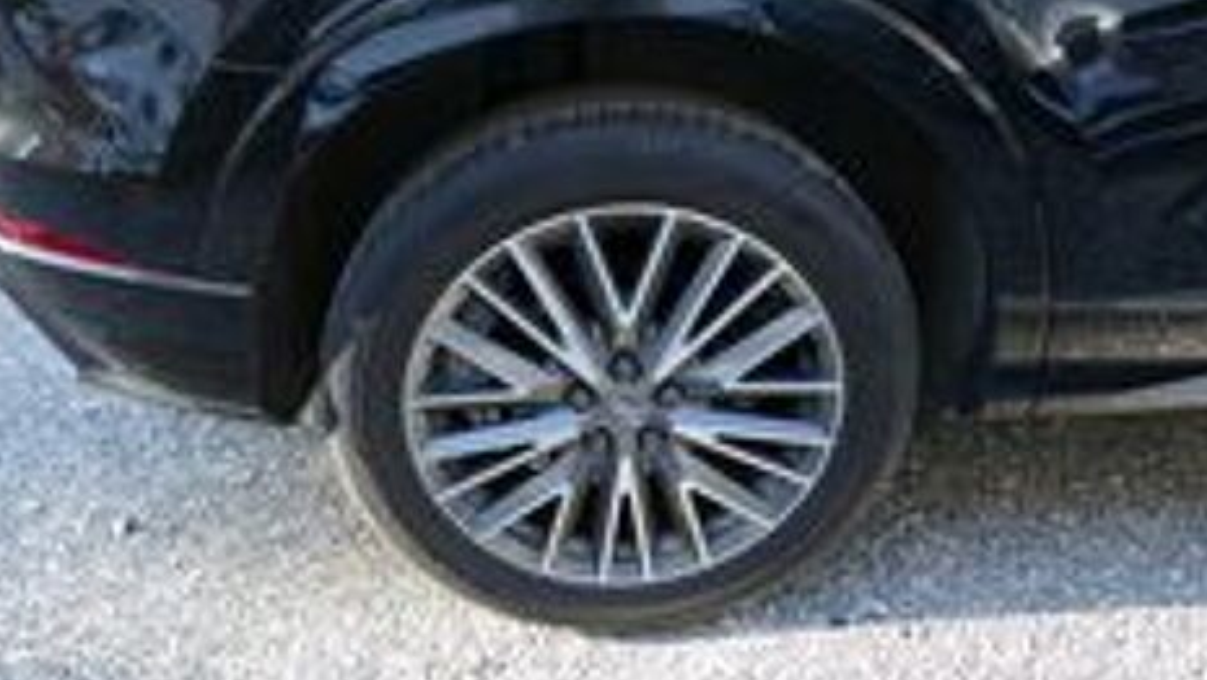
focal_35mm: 27
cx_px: 600
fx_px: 864
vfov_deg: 42.9
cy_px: 367
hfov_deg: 69.8
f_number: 2.8
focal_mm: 9.12
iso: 125
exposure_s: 1/80
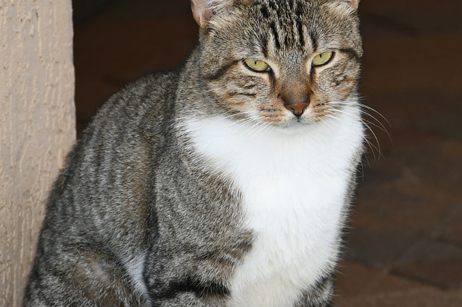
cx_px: 527
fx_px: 9569
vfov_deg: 1.8
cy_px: 278
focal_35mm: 746
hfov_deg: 2.8
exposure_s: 1/250
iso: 320
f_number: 5.6
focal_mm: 210
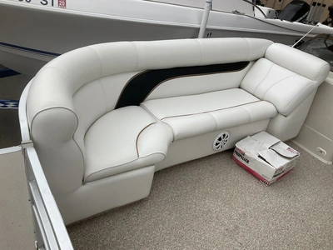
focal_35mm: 29
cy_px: 125
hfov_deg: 61.7
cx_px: 166
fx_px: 279
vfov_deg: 48.2
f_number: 1.8
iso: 25
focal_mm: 3
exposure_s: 1/3125
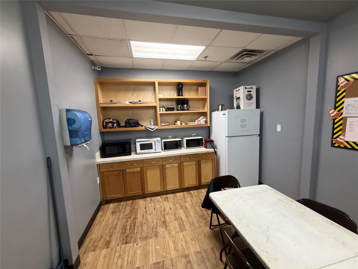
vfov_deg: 85.7
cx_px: 179
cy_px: 134
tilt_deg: -6.8
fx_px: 145
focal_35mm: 14
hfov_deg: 102.1
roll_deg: +3.1
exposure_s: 1/60
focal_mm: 2.22
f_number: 2.2
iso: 320
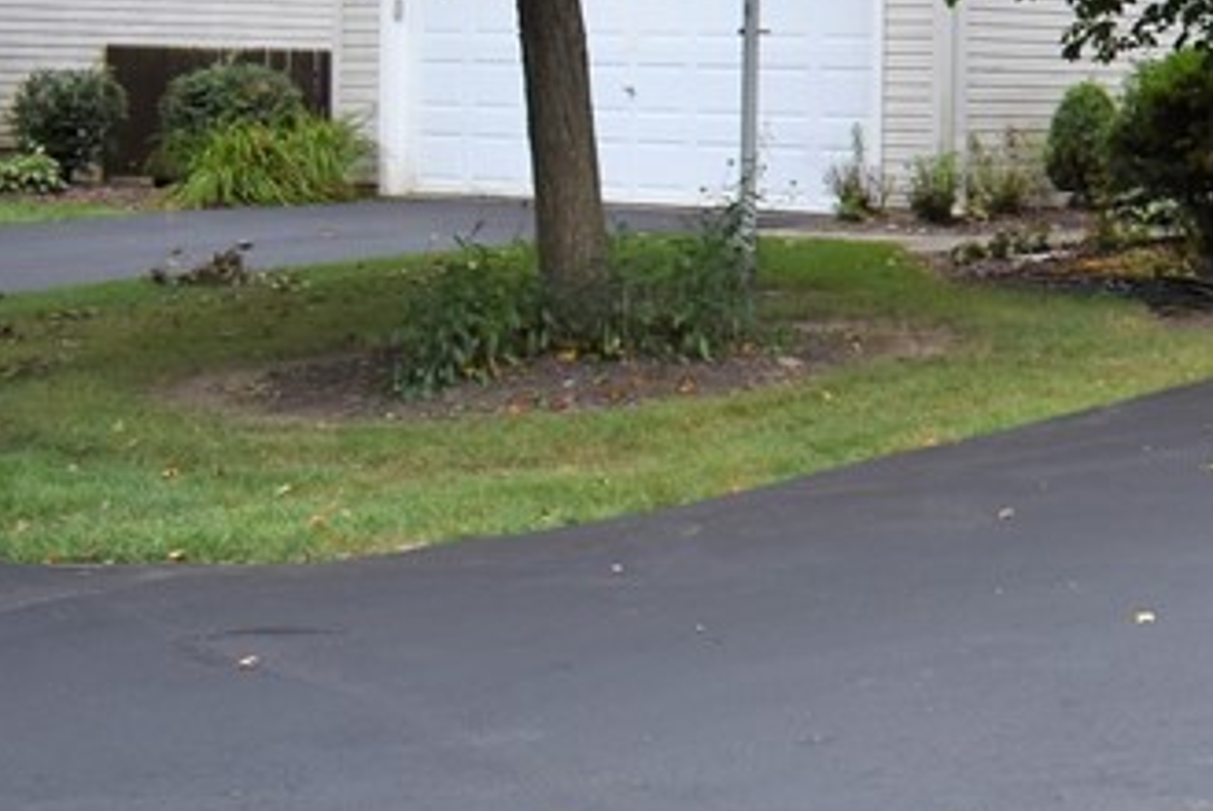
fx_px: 3001
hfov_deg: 19.3
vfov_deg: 15.2
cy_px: 70
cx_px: 1932
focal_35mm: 89
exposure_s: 1/250
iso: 200
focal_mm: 18
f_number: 5.6
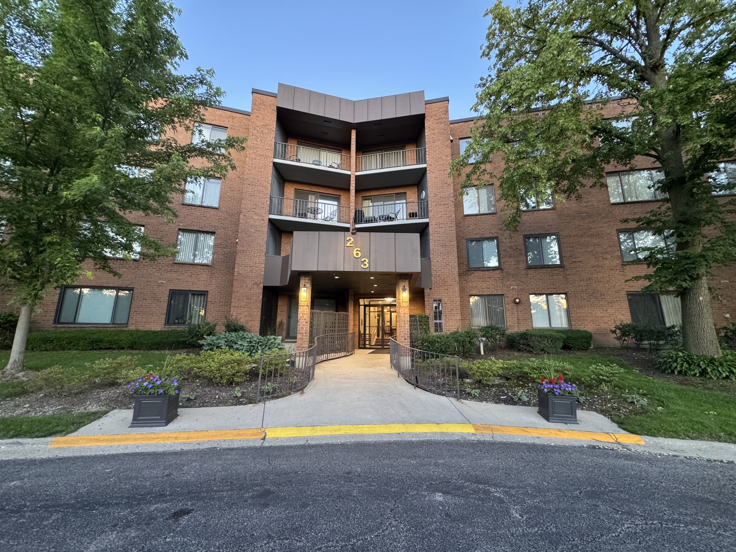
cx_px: 368
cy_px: 276
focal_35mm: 14
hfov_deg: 102.1
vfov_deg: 85.7
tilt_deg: +10.6
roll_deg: -0.3
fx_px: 298
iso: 500
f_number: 2.2
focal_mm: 2.22
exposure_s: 1/60
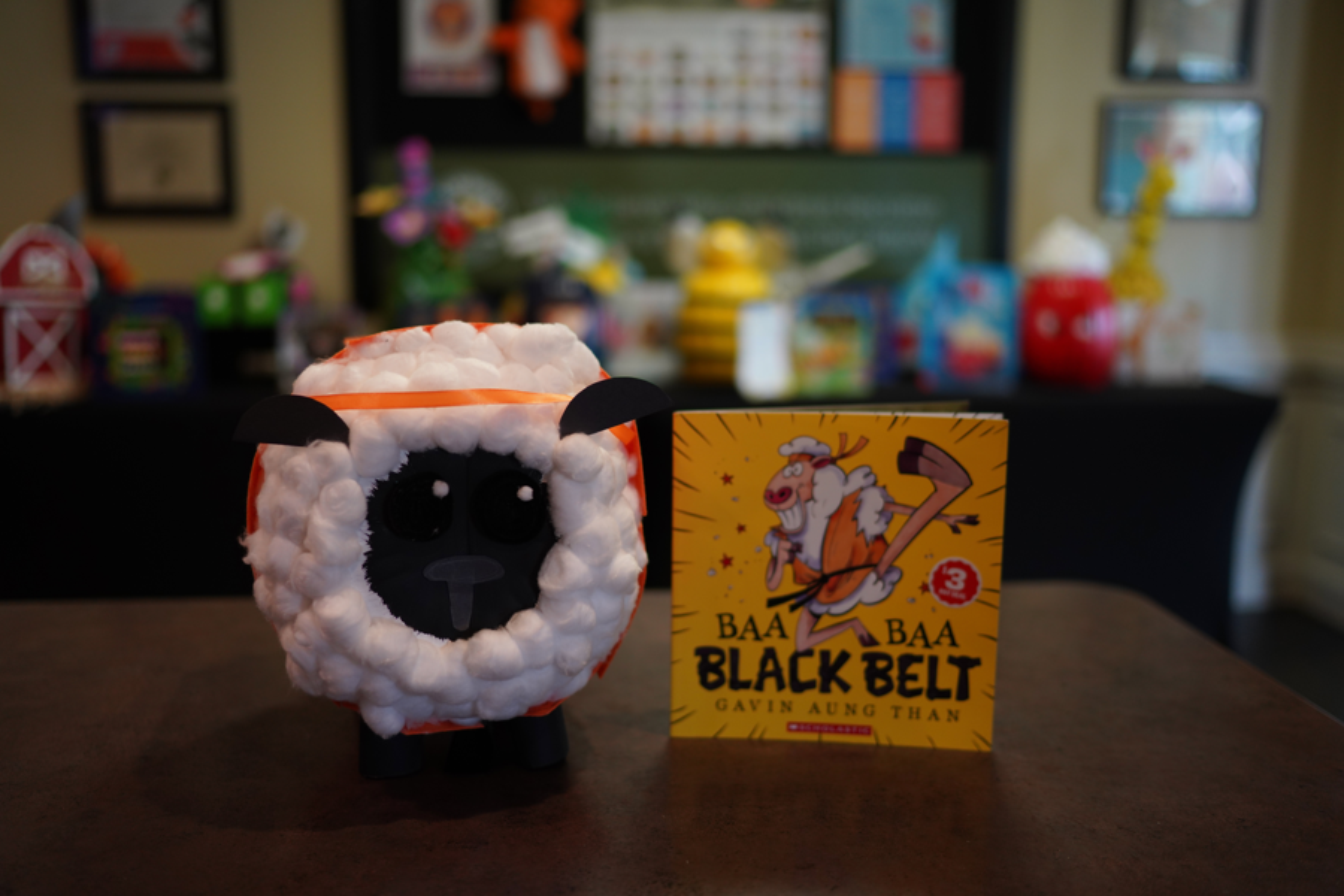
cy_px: 448
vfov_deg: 37.9
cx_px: 672
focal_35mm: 35
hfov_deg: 54.4
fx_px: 1307
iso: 640
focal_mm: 35
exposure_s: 1/200
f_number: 1.4
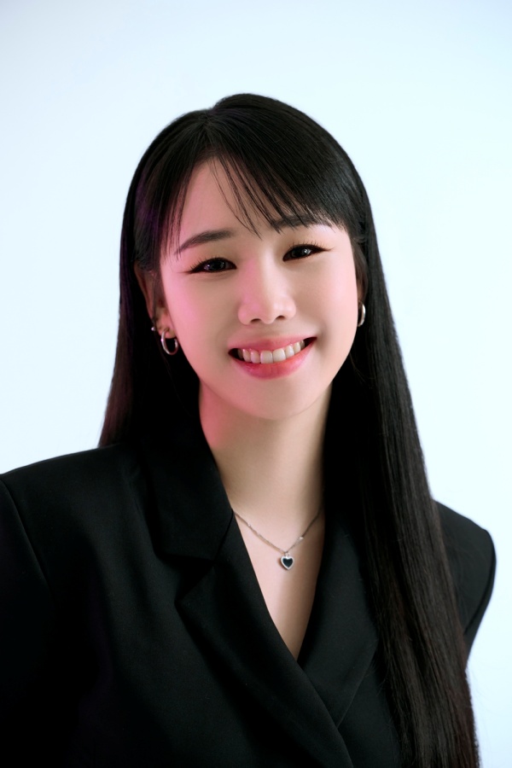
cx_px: 256
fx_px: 2240
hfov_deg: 13.0
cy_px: 384
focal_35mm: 105
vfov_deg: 19.5
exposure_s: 1/125
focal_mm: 105
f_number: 4.5
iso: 800
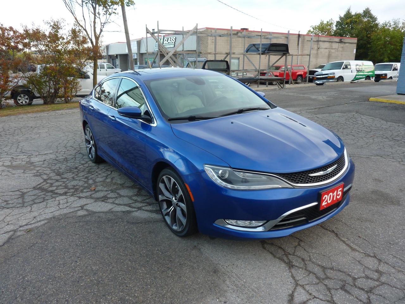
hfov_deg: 69.4
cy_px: 152
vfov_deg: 54.9
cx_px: 202
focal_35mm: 25
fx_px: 292
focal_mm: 4.1
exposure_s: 1/60
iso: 80
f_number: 3.3
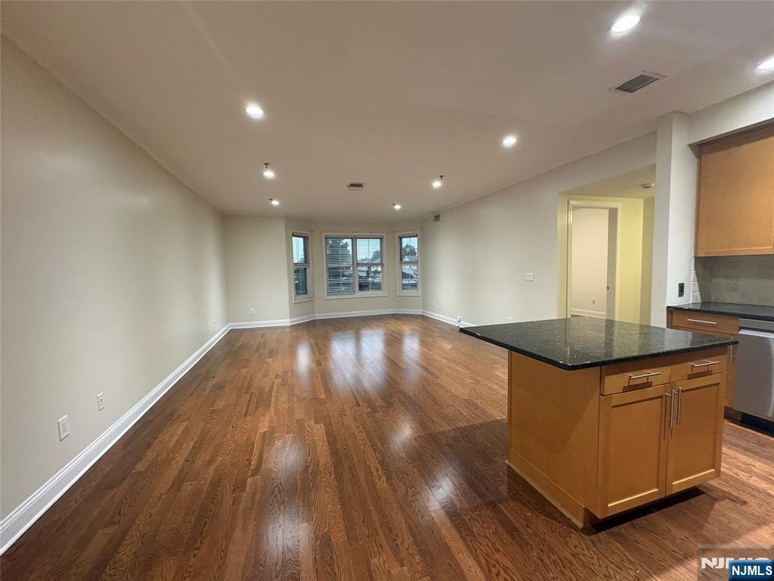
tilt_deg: -3.3
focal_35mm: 14
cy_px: 290
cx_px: 387
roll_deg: +1.7
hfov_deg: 102.1
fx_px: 313
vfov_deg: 85.7
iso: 400
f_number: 2.2
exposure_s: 1/60
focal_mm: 2.22
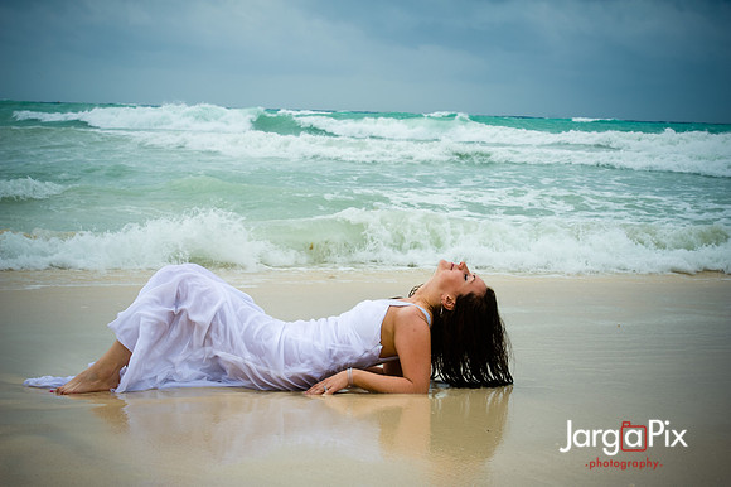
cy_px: 244
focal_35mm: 70
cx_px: 366
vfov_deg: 19.4
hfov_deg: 28.9
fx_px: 1421
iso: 400
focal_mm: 70
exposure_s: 1/125
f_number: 11
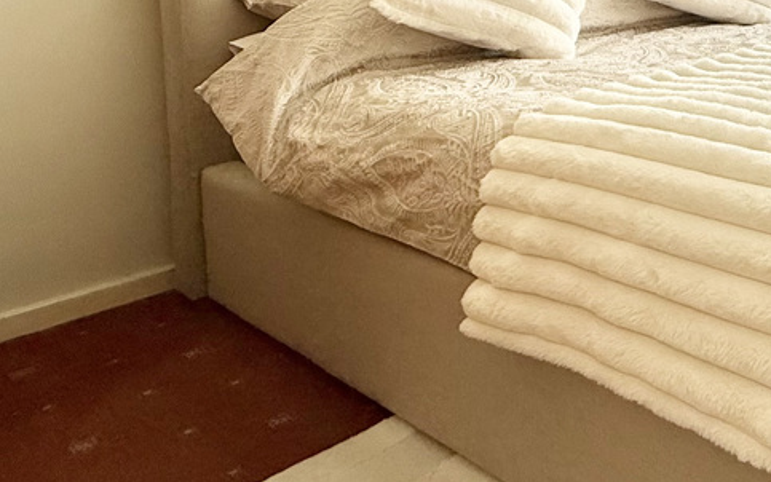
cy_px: -70
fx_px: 862
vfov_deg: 28.0
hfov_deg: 37.4
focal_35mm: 41
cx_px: 911
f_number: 2.2
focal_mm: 2.22
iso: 64
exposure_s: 1/240
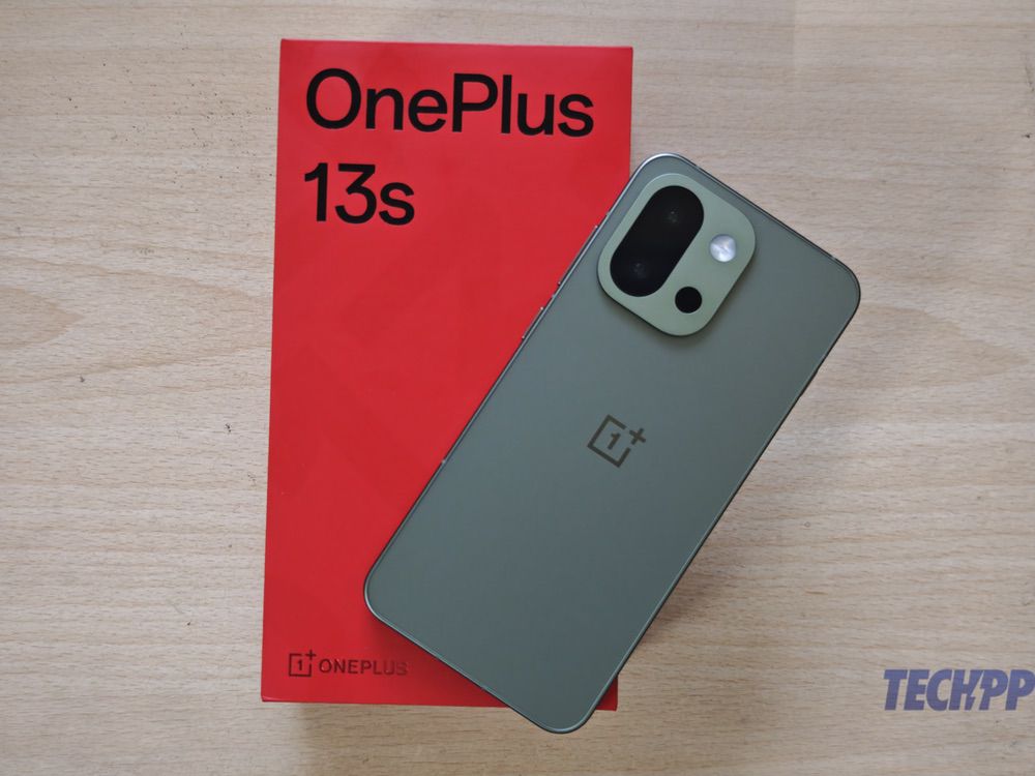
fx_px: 1375
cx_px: 518
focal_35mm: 46
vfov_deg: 31.5
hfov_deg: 41.2
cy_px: 388
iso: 500
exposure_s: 1/100
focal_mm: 8.72
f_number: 1.63
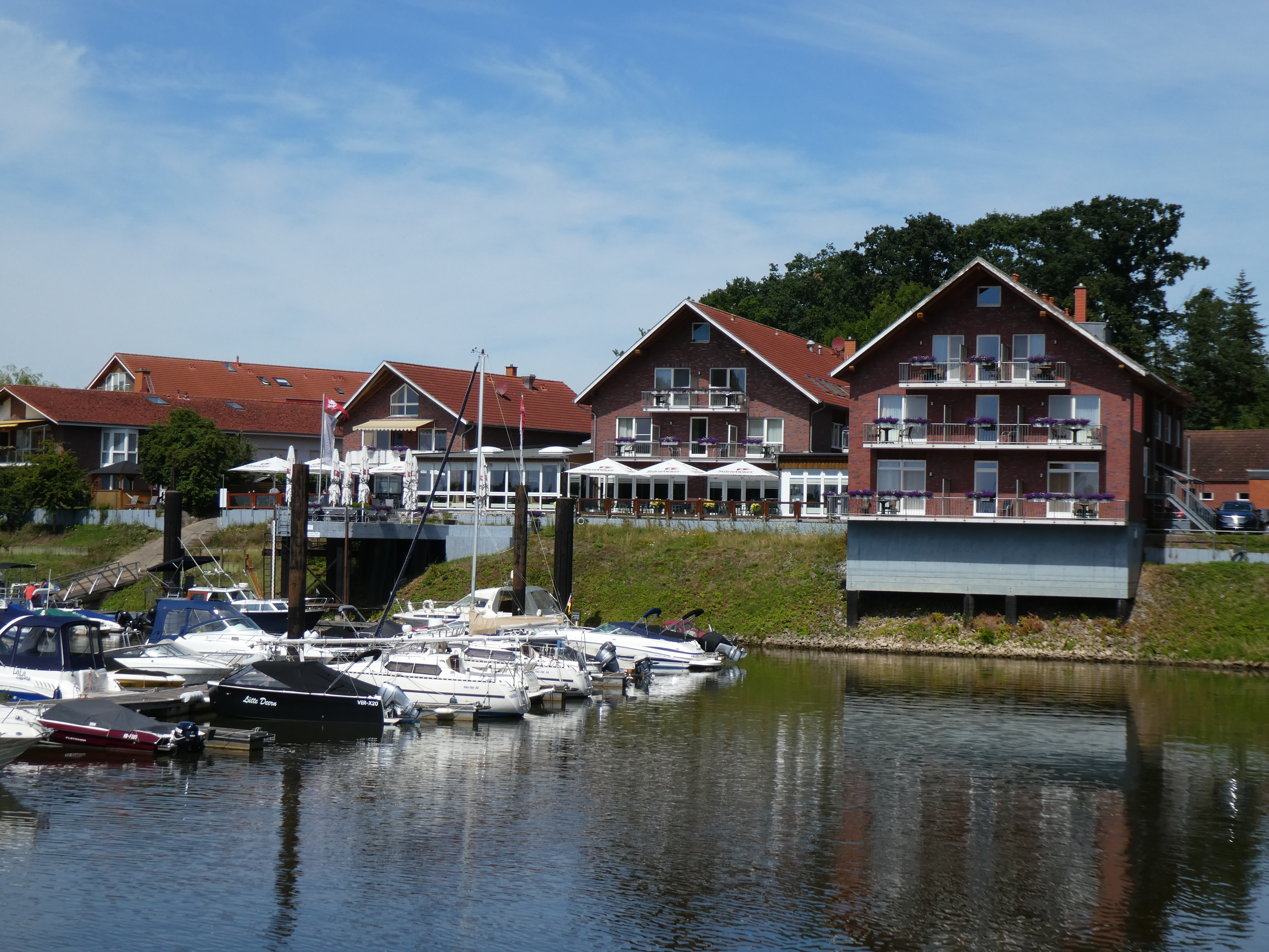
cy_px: 476
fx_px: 2236
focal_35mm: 61
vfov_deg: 24.0
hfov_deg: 31.7
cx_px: 634
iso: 80
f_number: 4.3
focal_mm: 10.9
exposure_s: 1/800
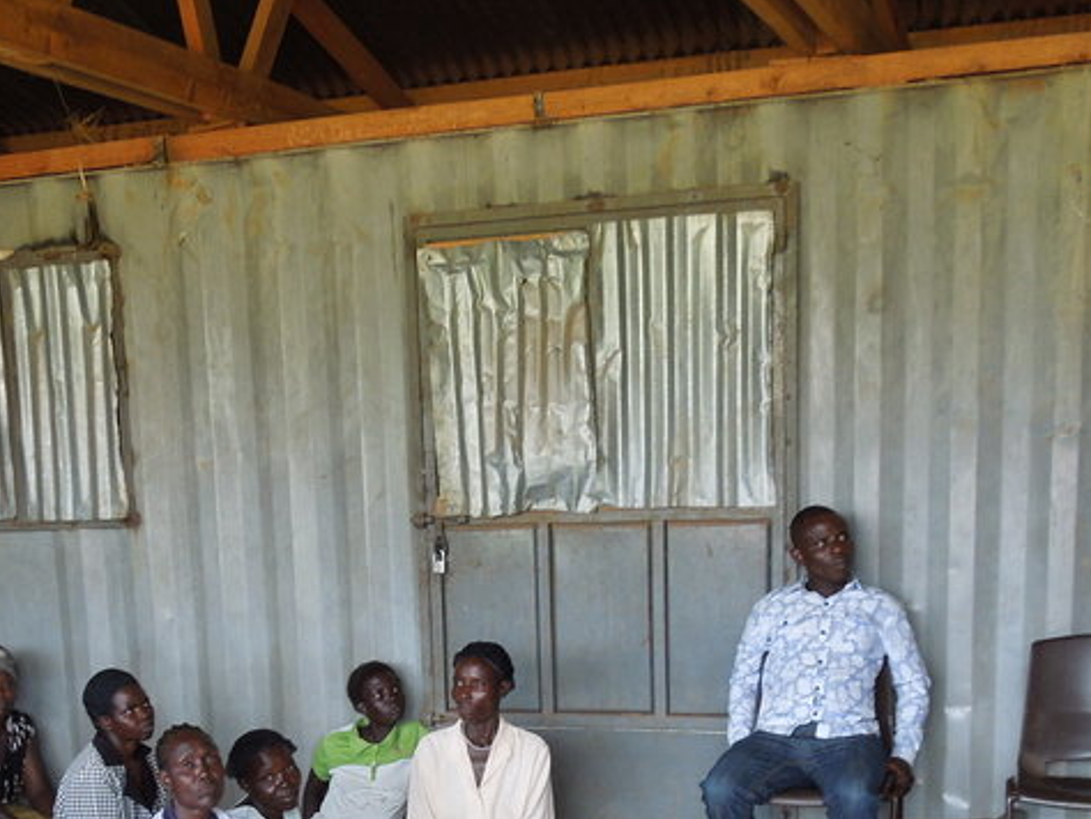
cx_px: 456
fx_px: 1703
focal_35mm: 54
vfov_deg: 25.7
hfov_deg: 35.4
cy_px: 824
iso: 125
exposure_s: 1/30
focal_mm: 4.5
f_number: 3.3
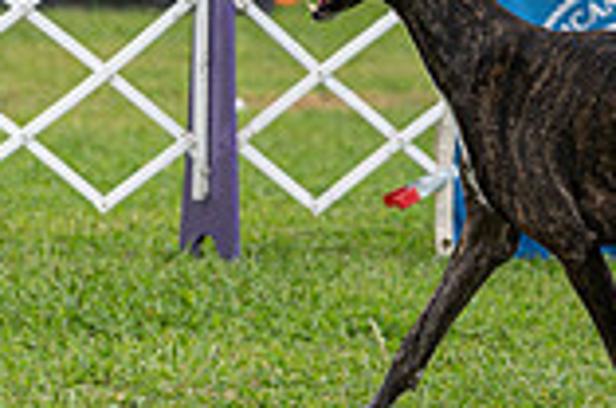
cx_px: 545
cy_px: -194
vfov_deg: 2.2
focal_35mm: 622
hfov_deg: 3.3
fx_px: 10621
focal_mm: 168
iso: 250
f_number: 4
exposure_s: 1/1000
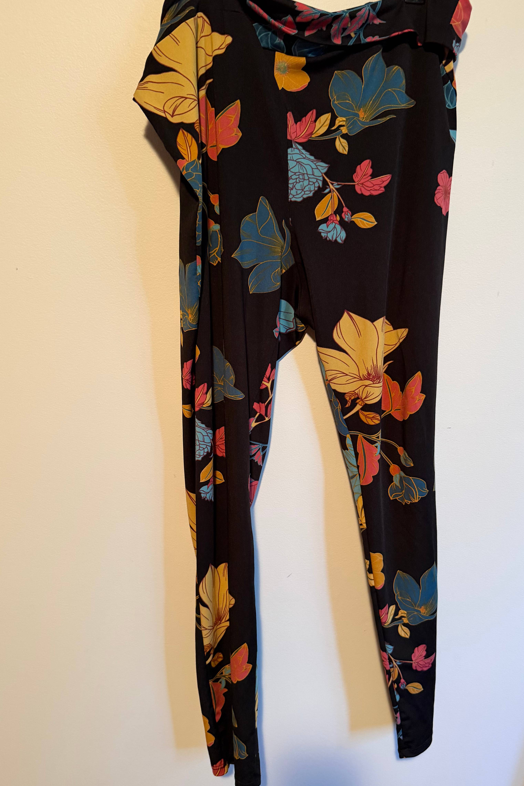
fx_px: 611
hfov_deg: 46.2
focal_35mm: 28
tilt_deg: -13.5
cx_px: 303
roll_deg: -0.4
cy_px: 410
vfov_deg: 65.4
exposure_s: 1/60
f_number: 1.78
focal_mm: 6.76
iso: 320
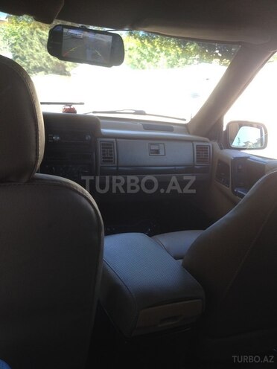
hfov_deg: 40.7
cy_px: 184
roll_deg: -3.3
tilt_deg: -17.5
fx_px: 373
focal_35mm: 35
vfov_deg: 52.6
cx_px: 138
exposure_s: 1/120
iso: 50
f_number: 2.4
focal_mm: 4.28
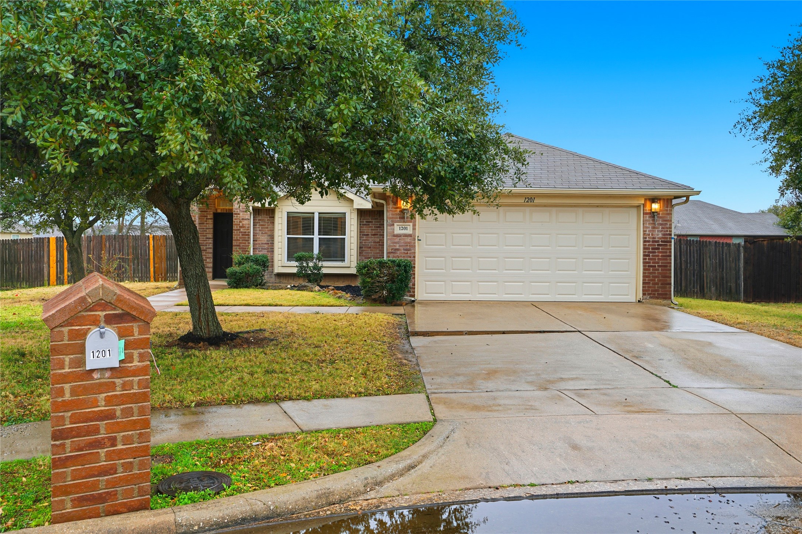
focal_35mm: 33
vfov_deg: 40.0
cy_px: 267
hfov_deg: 57.2
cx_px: 401
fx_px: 735
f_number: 8
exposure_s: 1/125
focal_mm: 33
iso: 100
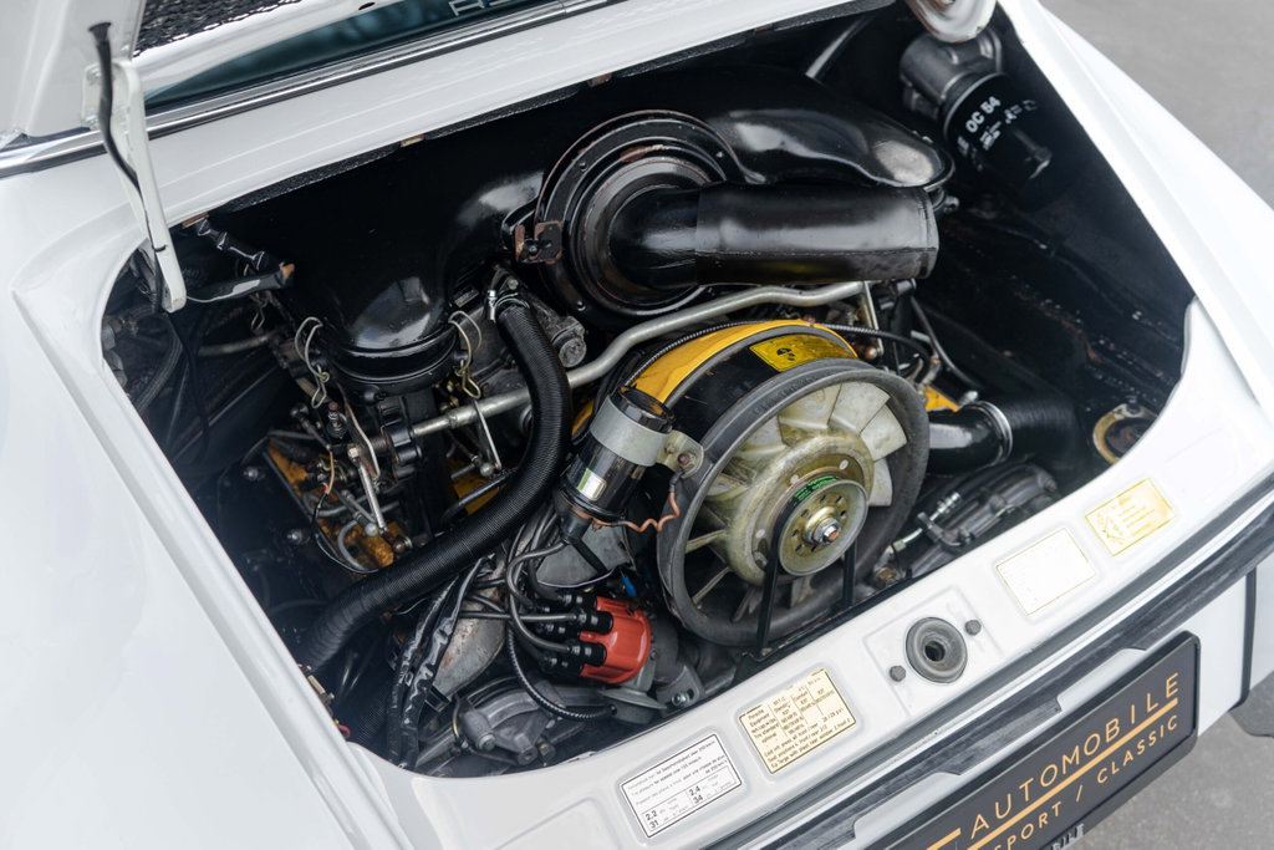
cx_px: 637
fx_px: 1274
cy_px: 425
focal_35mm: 36
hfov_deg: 53.1
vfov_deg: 36.9
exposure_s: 1/50
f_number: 4
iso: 50
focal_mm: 36
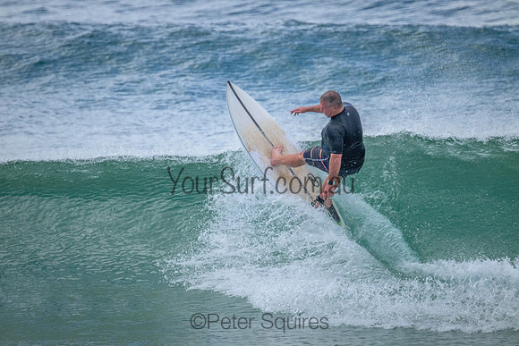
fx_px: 11535
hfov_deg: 2.6
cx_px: 260
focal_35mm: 800
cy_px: 173
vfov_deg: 1.7
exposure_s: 1/1250
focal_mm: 800
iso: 4000
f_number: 11
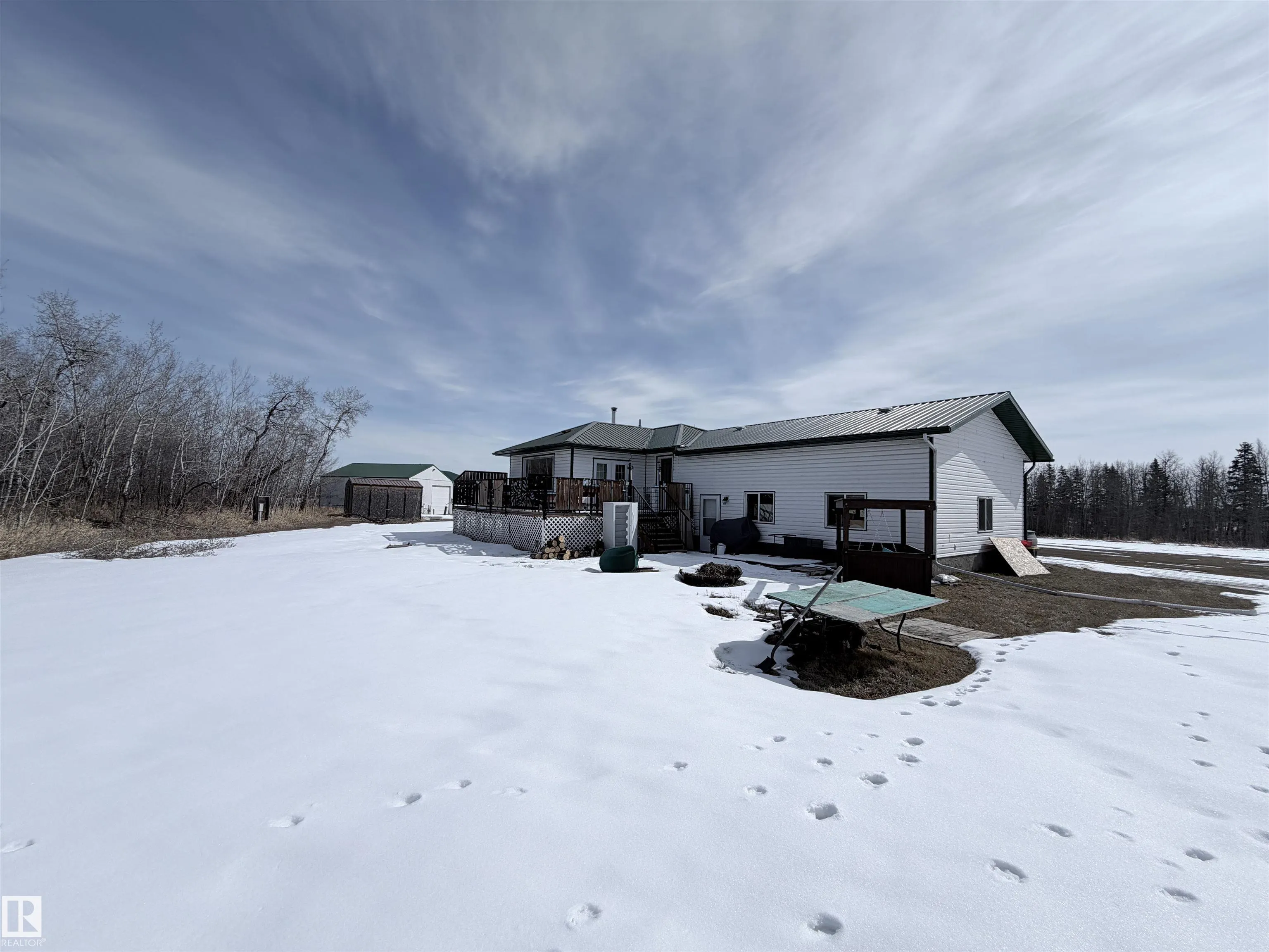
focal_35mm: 14
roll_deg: -1.1
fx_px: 513
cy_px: 476
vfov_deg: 85.7
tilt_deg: +4.0
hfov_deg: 102.1
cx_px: 634
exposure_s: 1/2841
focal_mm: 2.22
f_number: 2.2
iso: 20
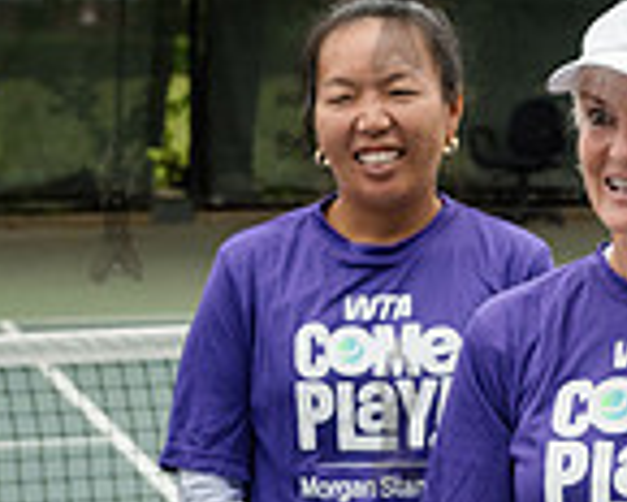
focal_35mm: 207
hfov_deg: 9.1
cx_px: 951
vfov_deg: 7.5
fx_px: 3841
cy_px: 206
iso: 1000
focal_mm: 55
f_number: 5
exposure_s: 1/640
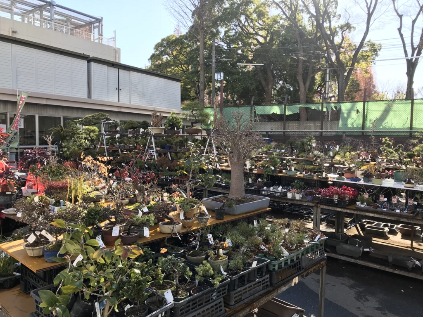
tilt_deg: -1.5
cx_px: 212
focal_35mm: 28
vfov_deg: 49.7
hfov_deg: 63.4
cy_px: 158
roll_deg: -1.6
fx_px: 342
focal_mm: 3.99
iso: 20
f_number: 1.8
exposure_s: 1/404
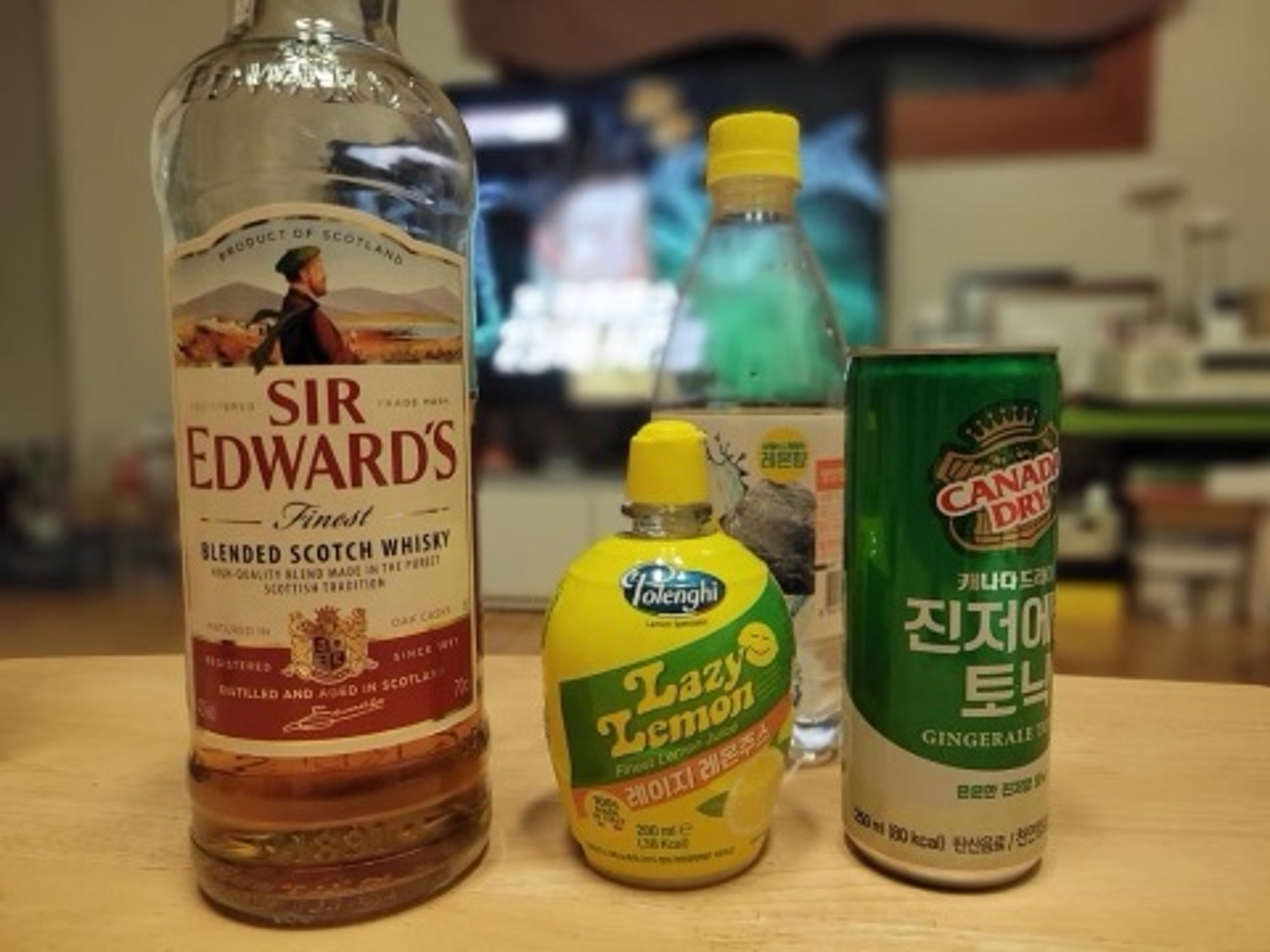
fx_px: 954
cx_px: 635
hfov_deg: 67.3
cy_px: 476
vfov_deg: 53.1
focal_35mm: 26
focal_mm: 5.4
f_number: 1.8
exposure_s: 1/60
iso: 250
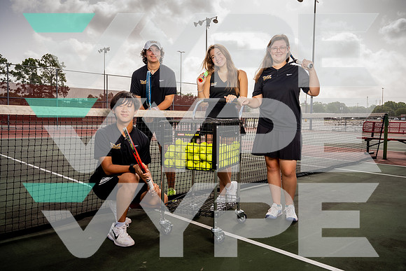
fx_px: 338
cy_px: 136
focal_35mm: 30
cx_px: 203
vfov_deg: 43.6
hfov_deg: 61.9
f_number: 6.3
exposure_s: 1/250
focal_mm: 30
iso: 50
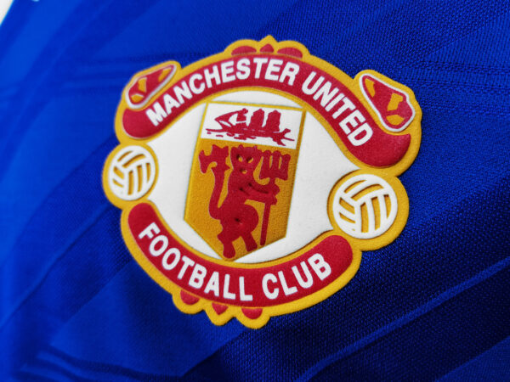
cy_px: 191
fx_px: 486
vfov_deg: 42.9
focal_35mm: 33
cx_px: 255
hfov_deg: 55.4
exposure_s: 1/50
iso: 125
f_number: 1.8
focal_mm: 5.58
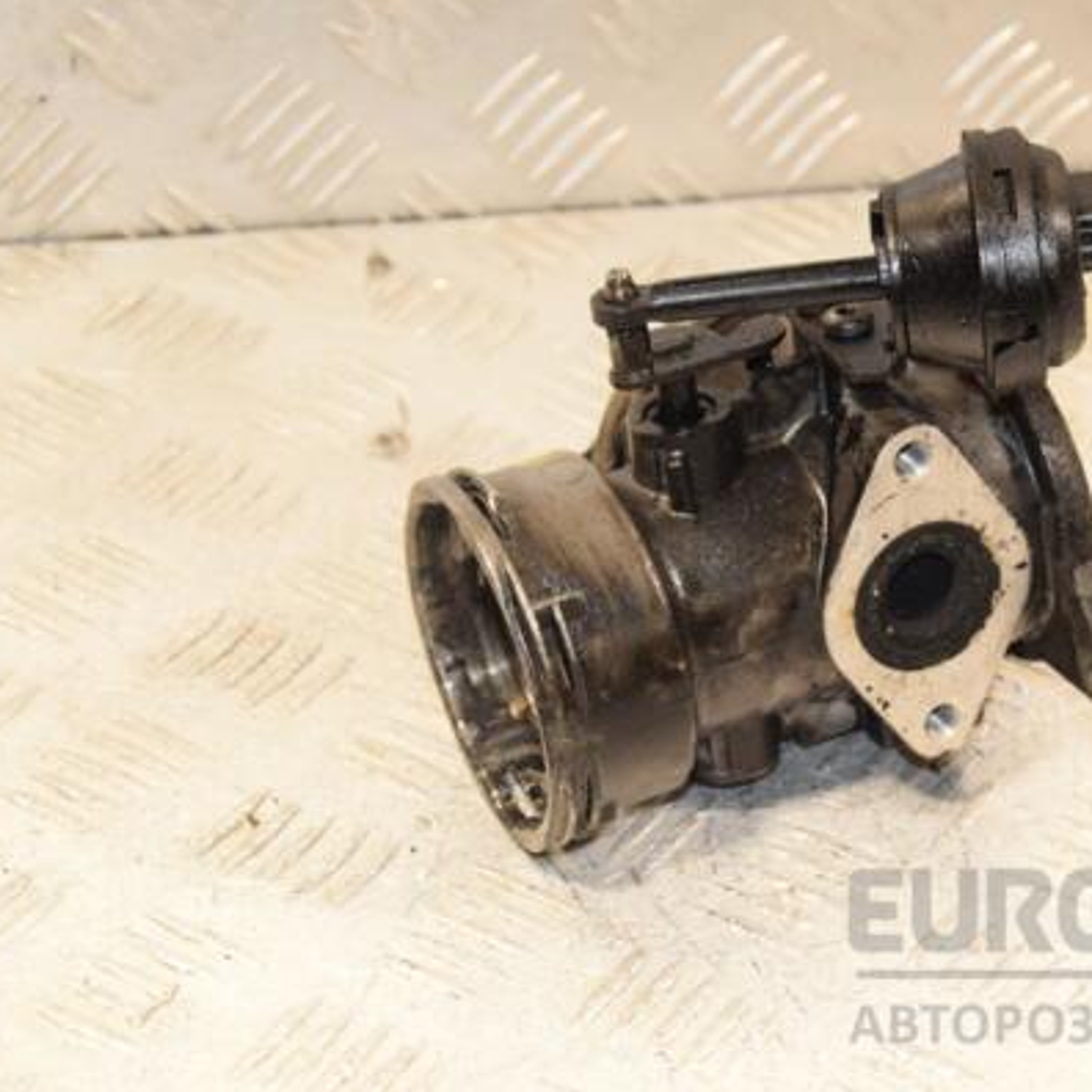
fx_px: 3997
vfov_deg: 15.6
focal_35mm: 112
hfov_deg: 15.5
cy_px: 543
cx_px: 797
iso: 1600
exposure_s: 1/200
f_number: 6.3
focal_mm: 58
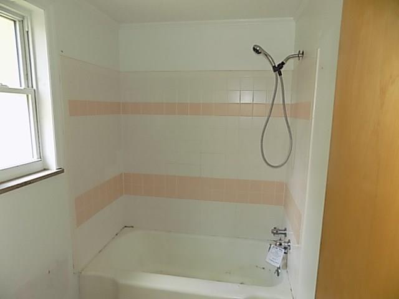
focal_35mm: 23
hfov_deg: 73.9
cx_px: 200
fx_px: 265
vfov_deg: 58.9
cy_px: 150
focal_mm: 4
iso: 250
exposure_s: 1/30
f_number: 3.1
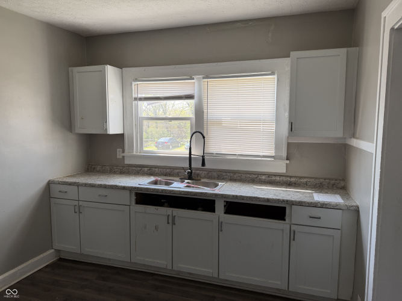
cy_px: 150
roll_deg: -0.3
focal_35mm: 24
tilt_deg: -5.6
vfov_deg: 56.8
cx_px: 201
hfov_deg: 71.6
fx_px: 279
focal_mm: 6.76
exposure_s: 1/188
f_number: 1.78
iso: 100
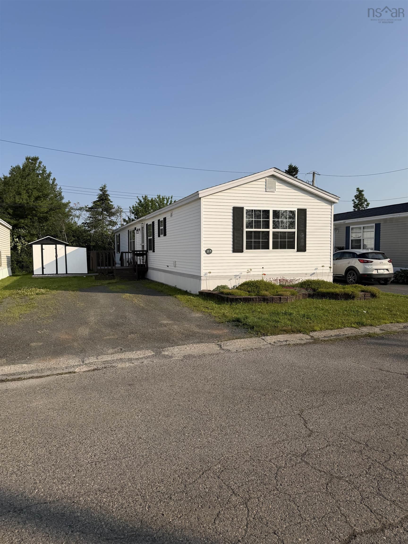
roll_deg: -0.6
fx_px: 377
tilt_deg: -2.9
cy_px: 272
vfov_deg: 71.6
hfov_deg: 56.8
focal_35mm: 24
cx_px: 204
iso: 80
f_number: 1.78
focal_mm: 6.76
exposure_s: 1/5319
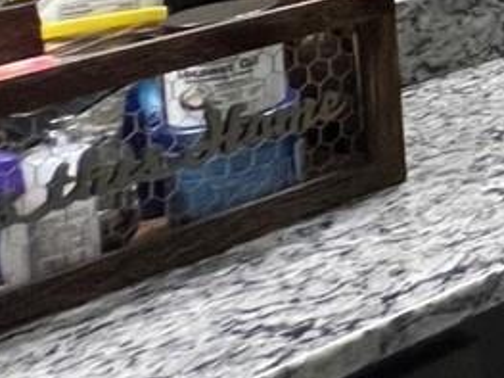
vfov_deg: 15.5
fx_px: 1150
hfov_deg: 11.8
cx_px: 1487
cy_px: -343
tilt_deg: -2.7
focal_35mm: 79
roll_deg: +2.4
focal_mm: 1.57
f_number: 1.8
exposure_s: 1/120
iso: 200
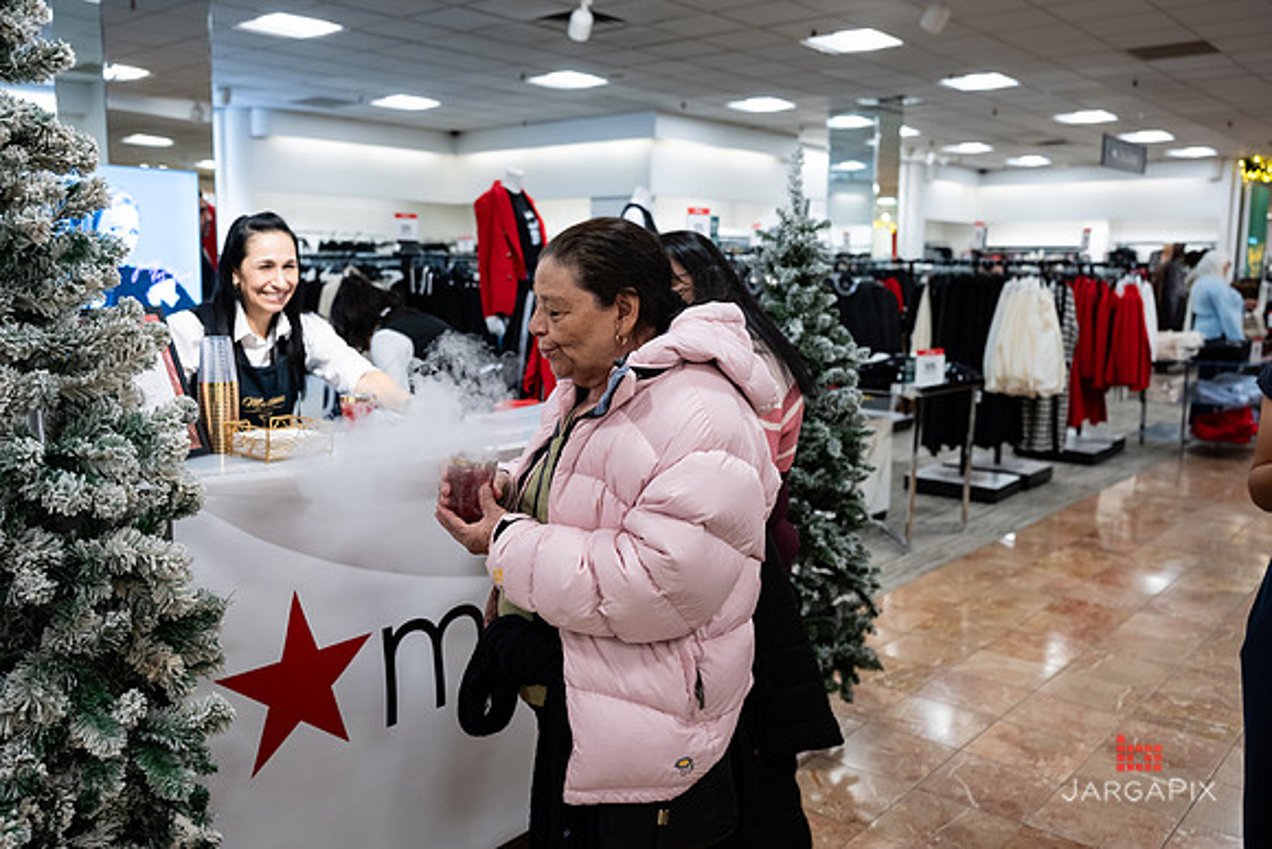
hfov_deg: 60.4
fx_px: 1091
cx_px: 613
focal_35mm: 31
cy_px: 409
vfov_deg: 42.5
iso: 1000
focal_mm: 29
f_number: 3.2
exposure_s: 1/125
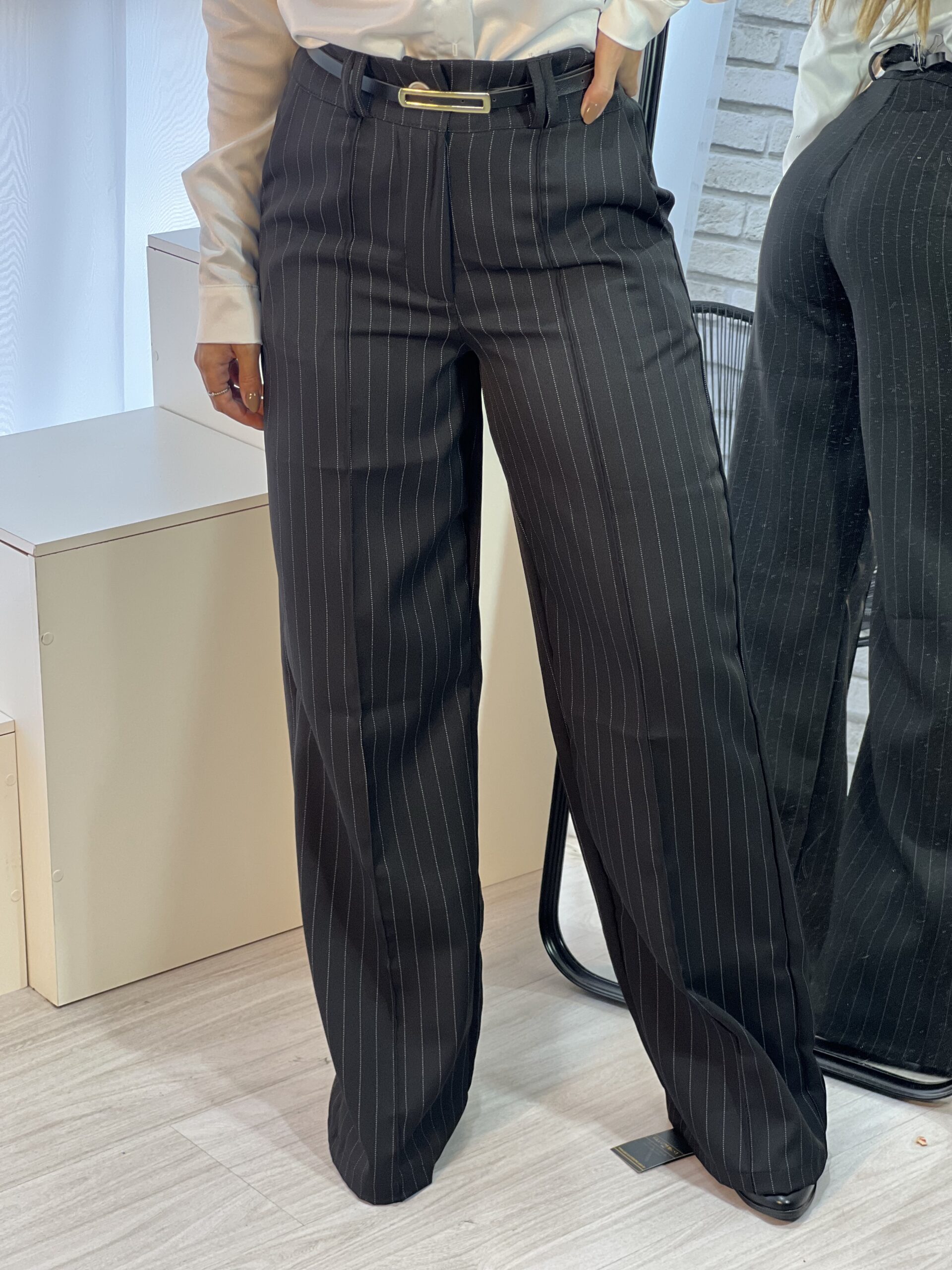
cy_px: 635
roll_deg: +0.4
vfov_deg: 25.3
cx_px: 476
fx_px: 2824
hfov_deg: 19.1
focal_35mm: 77
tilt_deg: -19.6
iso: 125
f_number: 2.8
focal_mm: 9
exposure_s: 1/40
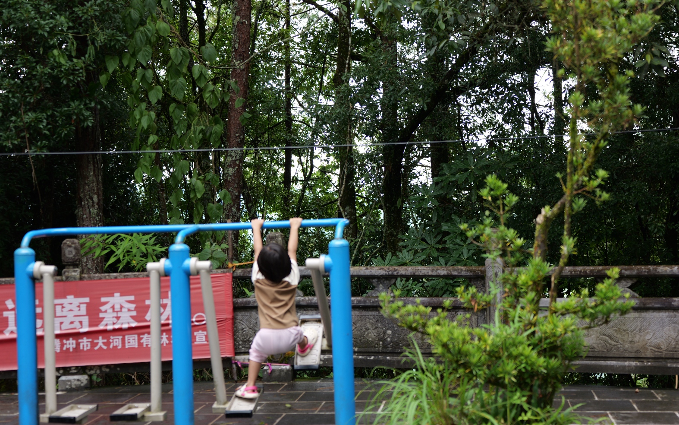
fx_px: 1073
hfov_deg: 35.1
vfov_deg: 22.4
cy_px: 201
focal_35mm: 58
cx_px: 342
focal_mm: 56
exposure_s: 1/200
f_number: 2.8
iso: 200
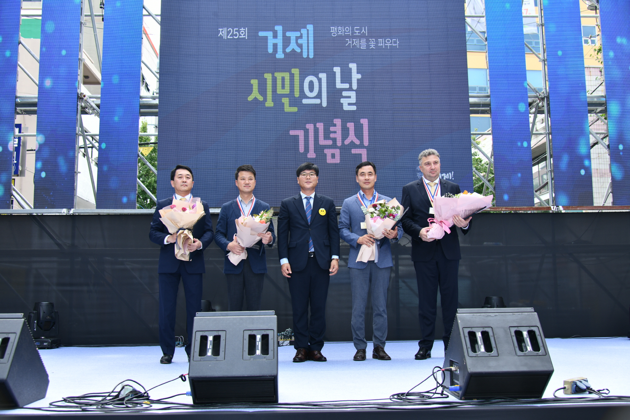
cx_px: 315
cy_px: 210
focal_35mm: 38
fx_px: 665
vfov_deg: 35.0
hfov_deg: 50.7
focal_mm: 38
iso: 200
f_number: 5
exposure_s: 1/250
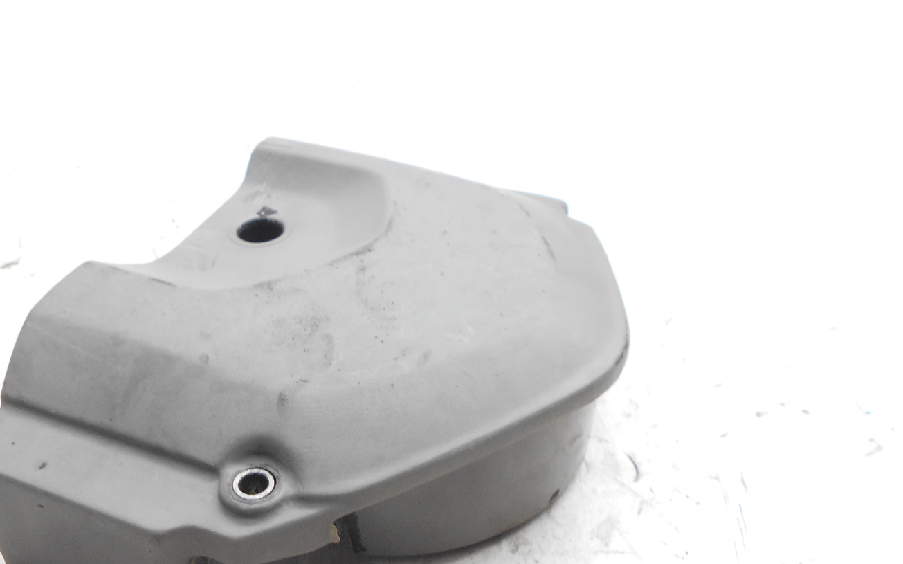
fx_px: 960
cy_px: 402
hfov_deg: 50.0
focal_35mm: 39
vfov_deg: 32.3
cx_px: 354
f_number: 3.4
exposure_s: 1/30
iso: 140
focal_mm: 5.1
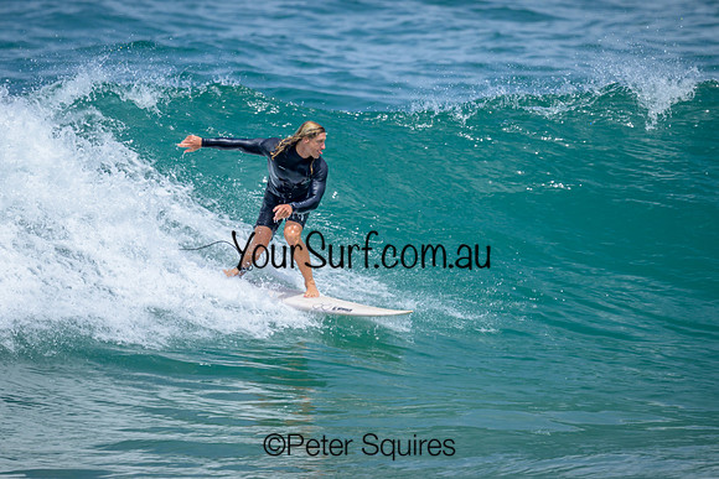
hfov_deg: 1.9
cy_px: 221
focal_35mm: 1095
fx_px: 21881
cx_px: 370
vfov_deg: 1.3
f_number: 6.3
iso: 320
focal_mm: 800
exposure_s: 1/2500
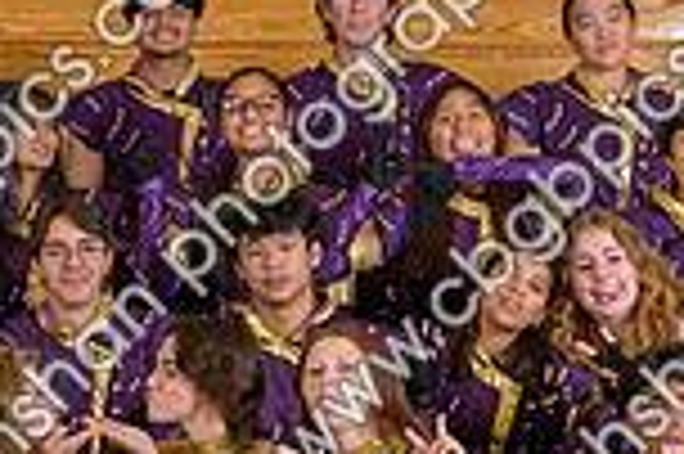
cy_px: 447
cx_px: 198
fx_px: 3189
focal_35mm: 168
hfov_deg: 12.2
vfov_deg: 8.1
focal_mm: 44
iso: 1000
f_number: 10
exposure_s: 1/160
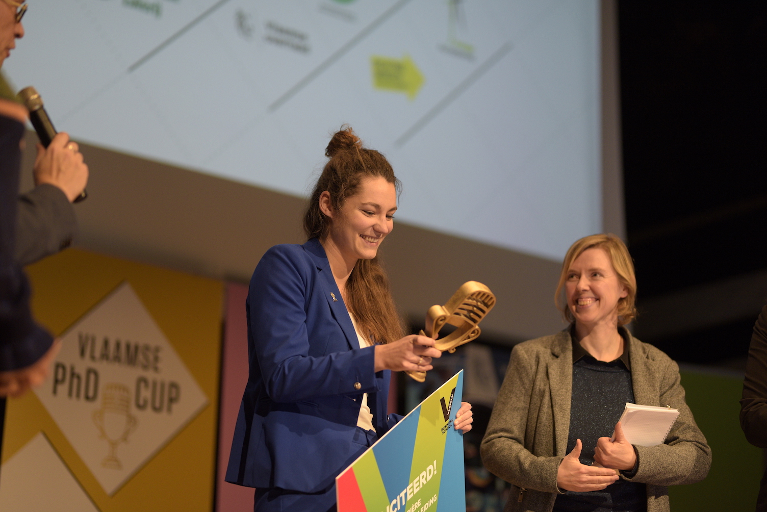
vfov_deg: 16.1
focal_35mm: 85
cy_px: 256
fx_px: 1812
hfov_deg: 23.9
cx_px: 384
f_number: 1.6
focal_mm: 85
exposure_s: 1/400
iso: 1000
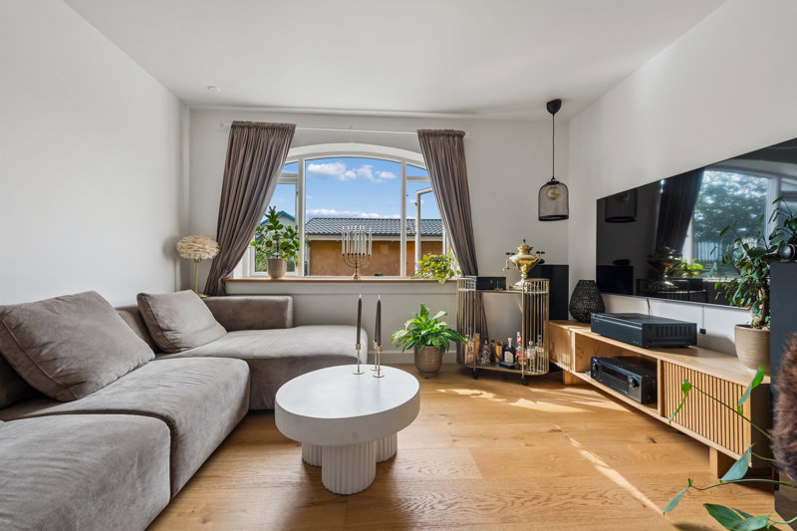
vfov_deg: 77.3
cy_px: 266
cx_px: 398
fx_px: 332
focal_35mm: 15
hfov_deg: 100.4
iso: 250
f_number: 9
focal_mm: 15
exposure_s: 1/60
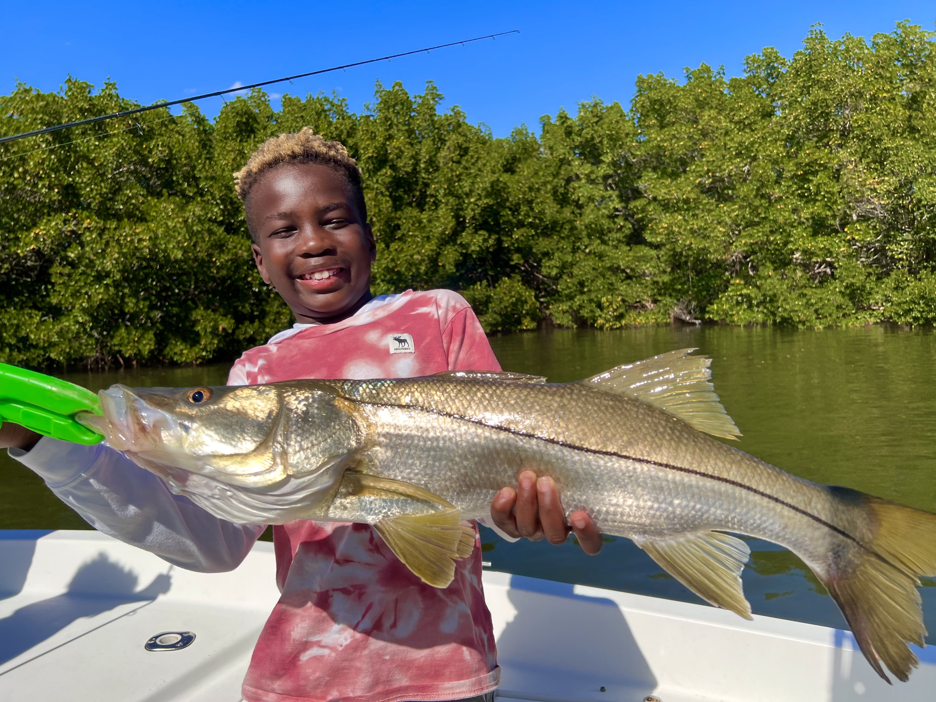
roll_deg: +2.3
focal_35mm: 26
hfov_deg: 67.3
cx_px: 468
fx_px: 703
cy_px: 351
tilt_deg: -5.9
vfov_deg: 53.1
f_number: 1.5
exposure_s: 1/3571
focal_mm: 5.7
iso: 50
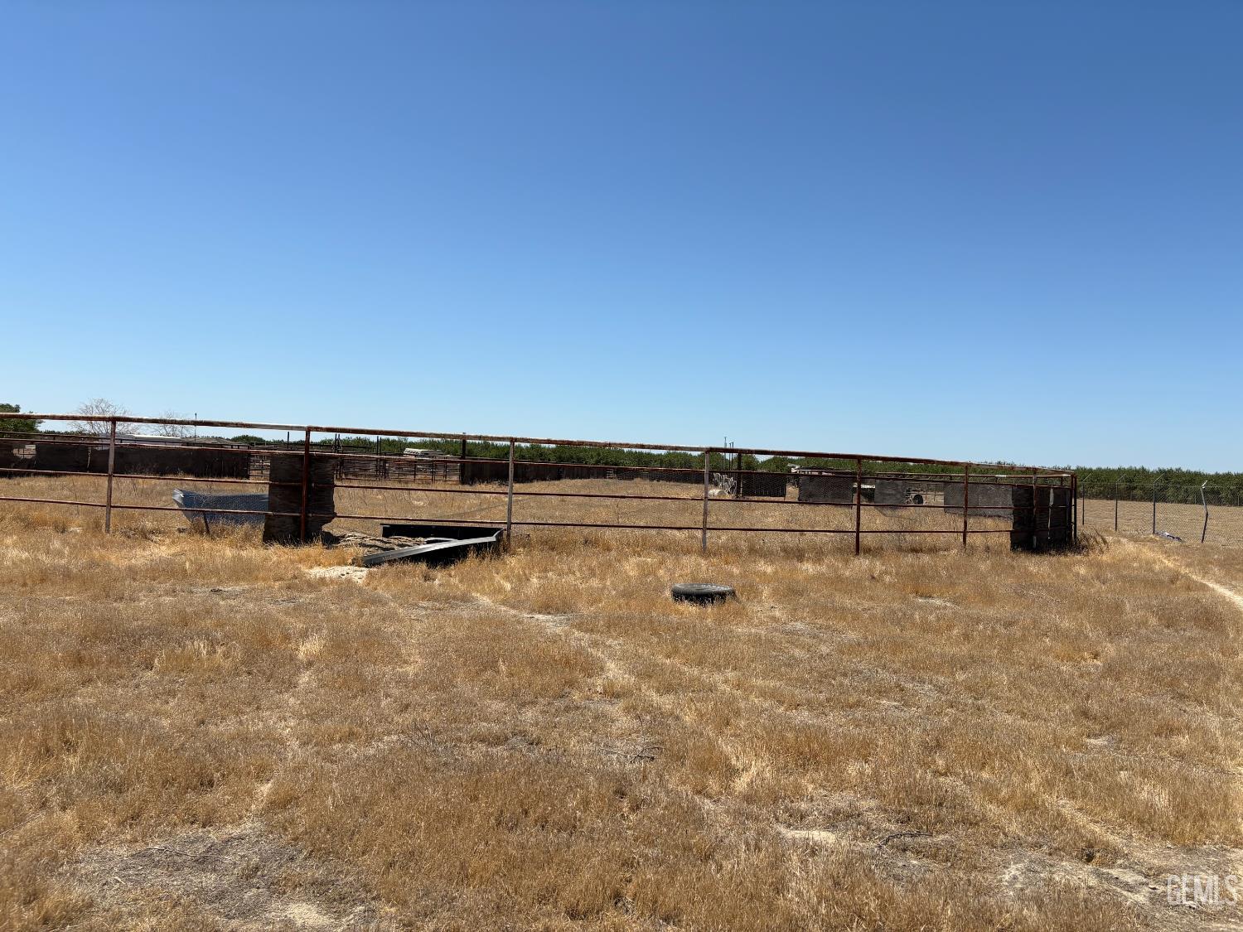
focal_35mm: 26
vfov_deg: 53.1
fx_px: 934
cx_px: 622
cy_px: 466
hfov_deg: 67.3
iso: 50
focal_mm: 5.96
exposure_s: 1/5348
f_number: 1.6
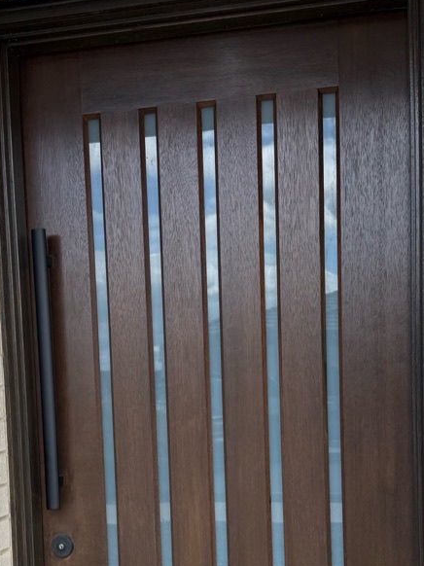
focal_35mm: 55
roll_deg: +0.3
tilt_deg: -0.7
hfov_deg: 26.5
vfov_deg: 33.8
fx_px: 899
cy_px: 463
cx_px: 180
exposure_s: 1/1437
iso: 80
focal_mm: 6.76
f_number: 1.78
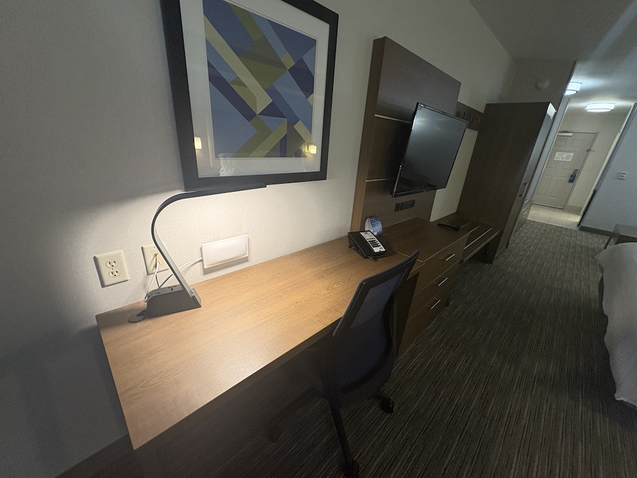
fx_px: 258
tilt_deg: -21.3
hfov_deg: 102.1
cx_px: 318
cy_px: 239
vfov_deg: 85.7
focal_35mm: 14
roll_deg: -4.8
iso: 200
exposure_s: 1/60
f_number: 2.2
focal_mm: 2.22
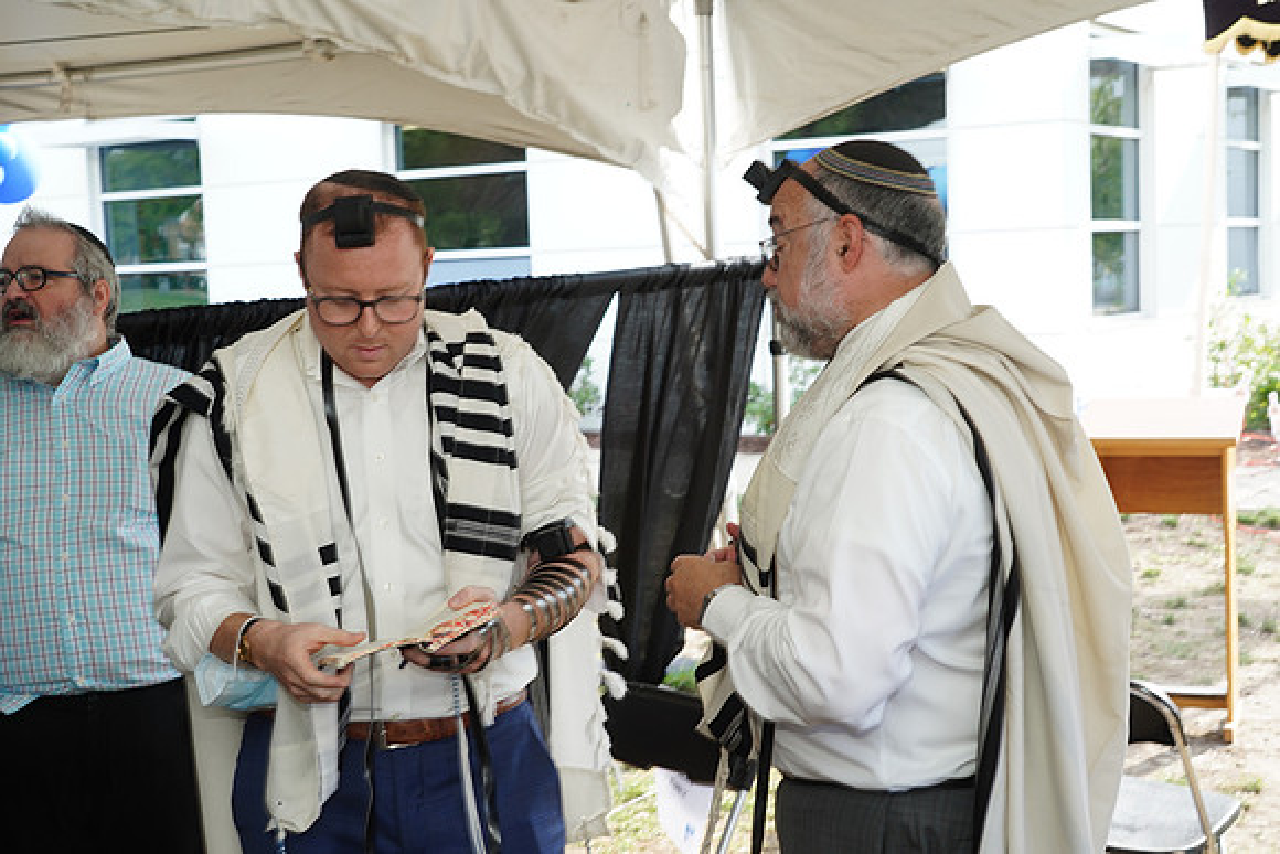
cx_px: 640
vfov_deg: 28.1
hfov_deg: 41.1
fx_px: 1707
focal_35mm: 48
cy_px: 427
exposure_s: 1/125
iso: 320
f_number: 6.3
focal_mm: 48
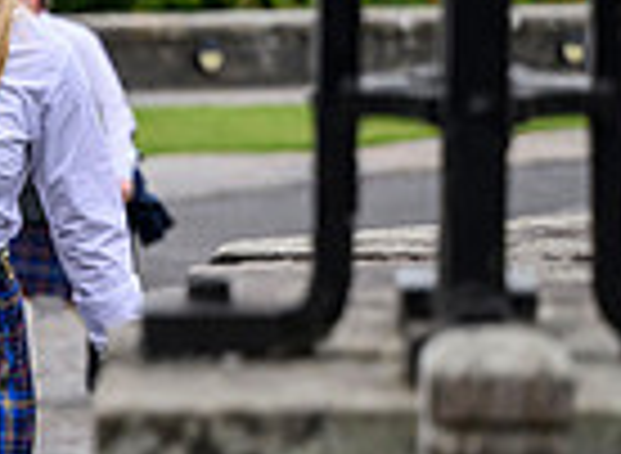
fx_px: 7025
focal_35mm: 395
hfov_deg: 5.0
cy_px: 219
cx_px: -734
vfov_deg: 3.7
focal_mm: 82
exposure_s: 1/640
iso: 500
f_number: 2.8
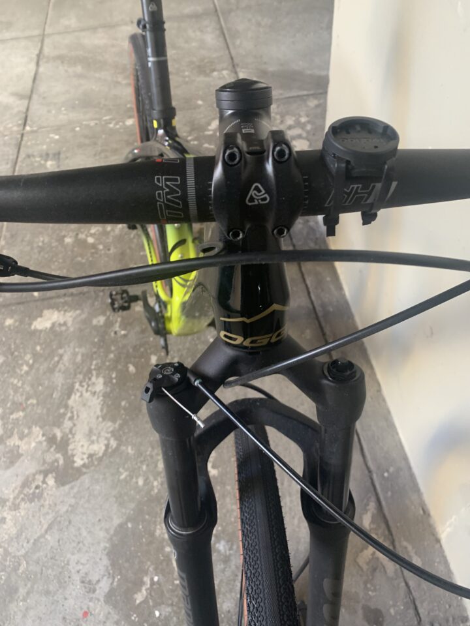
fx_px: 471
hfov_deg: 53.1
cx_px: 235
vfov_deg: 67.3
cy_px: 313
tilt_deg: -49.8
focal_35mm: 26
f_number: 1.8
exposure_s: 1/60
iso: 200
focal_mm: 4.25
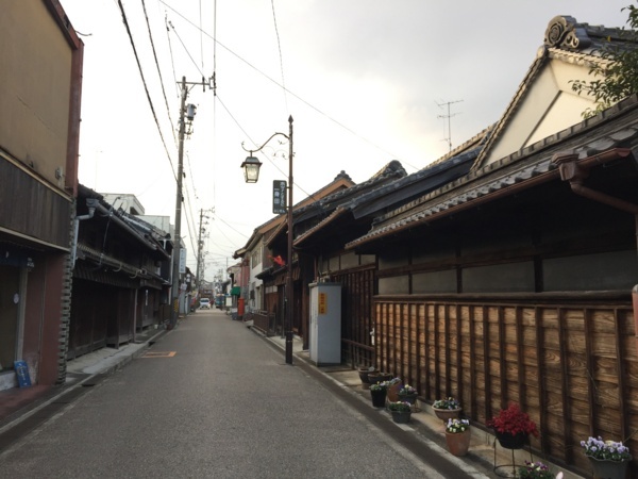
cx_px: 319
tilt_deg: +5.7
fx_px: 534
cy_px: 240
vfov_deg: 48.2
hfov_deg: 61.7
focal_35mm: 29
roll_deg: +0.0
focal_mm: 4.15
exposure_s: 1/120
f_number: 2.2
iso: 40
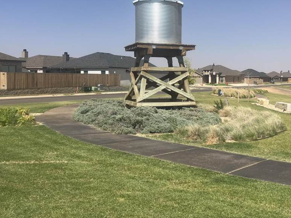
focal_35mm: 43
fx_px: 361
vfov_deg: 33.5
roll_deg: -0.2
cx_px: 208
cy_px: 87
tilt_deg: +1.4
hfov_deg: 42.9
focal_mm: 5.1
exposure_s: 1/5848
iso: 50
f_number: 1.6
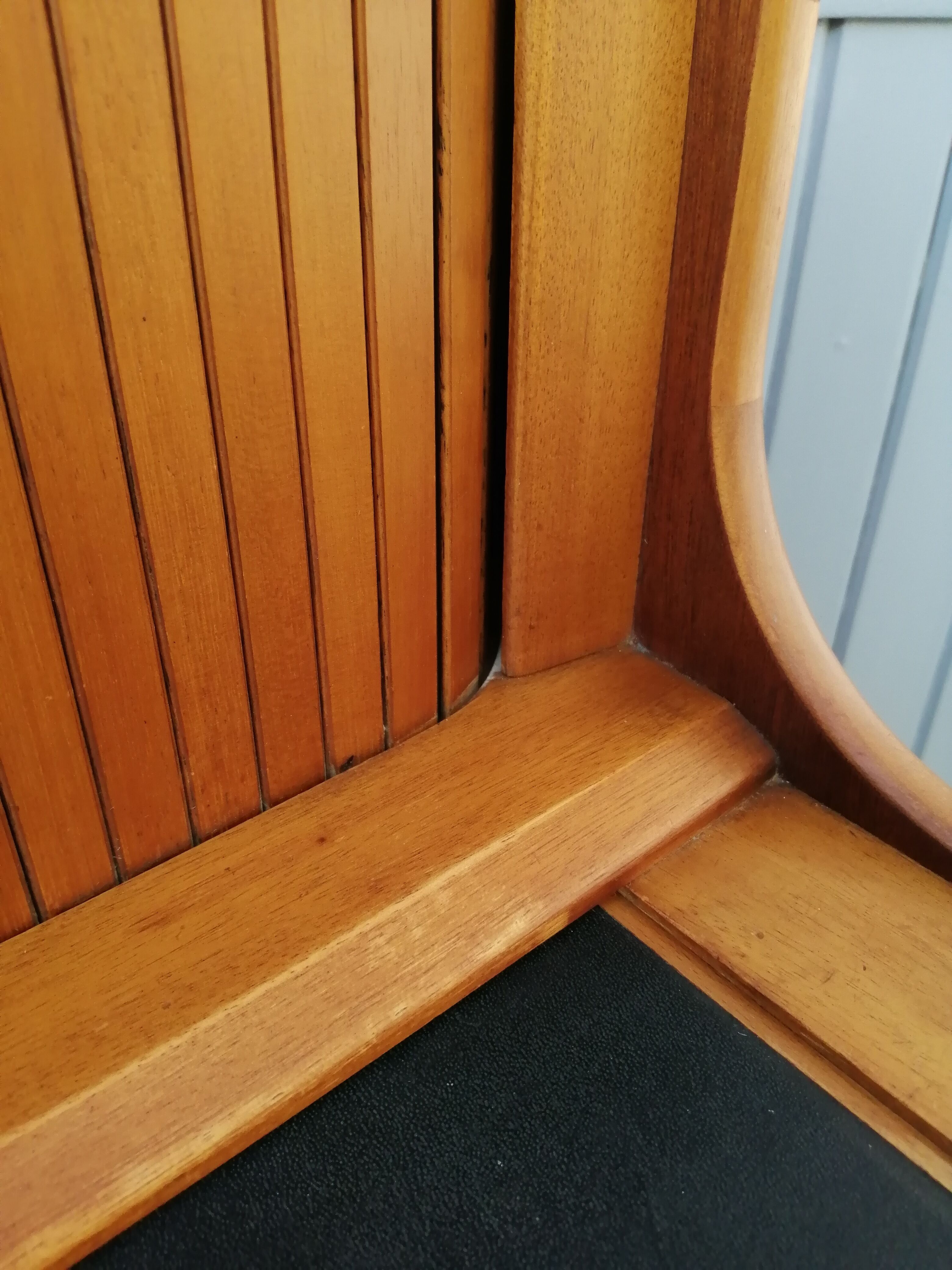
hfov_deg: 53.1
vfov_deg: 67.3
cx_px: 476
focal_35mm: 26
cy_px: 635
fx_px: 953
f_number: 1.8
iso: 160
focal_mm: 3.6
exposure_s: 1/900
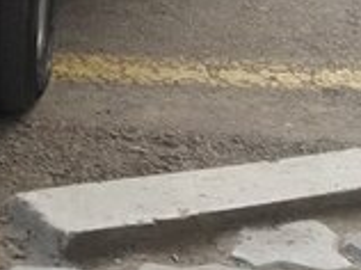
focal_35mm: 117
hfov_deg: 15.8
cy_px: -141
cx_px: -144
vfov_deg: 12.0
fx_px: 1218
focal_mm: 3.7
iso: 80
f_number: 1.9
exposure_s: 1/33
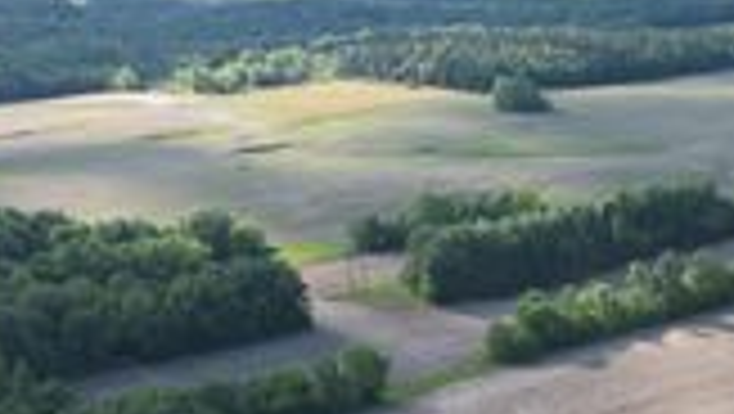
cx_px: 768
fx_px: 1188
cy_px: 529
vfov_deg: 18.5
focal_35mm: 61
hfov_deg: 31.2
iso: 100
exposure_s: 1/500
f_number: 2.8
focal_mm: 8.38
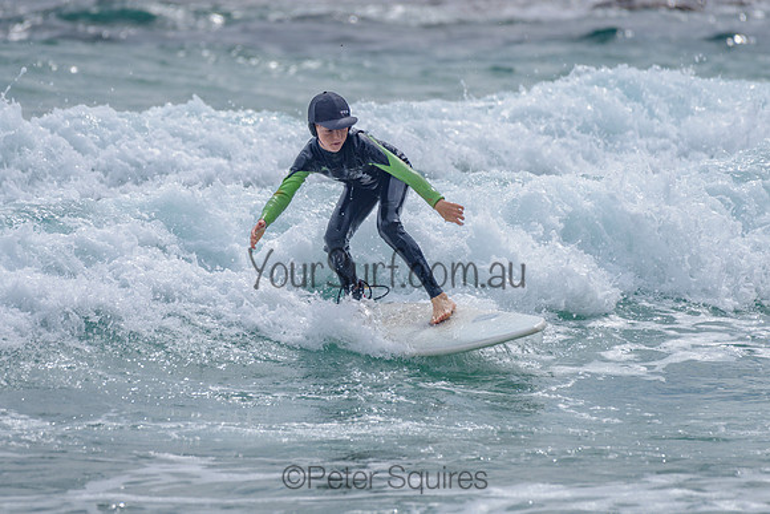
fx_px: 13105
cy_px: 256
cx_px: 327
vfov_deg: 2.2
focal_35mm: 613
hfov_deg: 3.4
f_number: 5.6
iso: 110
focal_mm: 500
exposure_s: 1/2000
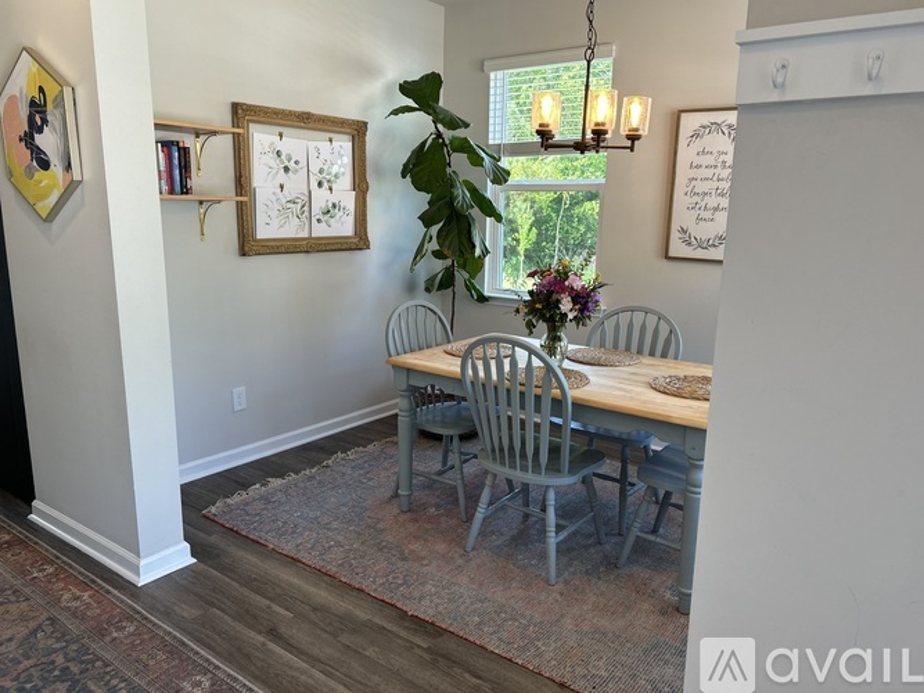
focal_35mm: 26
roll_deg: -1.0
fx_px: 694
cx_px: 462
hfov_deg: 67.3
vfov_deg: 53.0
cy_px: 346
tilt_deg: -12.2
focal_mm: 5.7
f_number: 1.5
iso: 50
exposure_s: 1/120
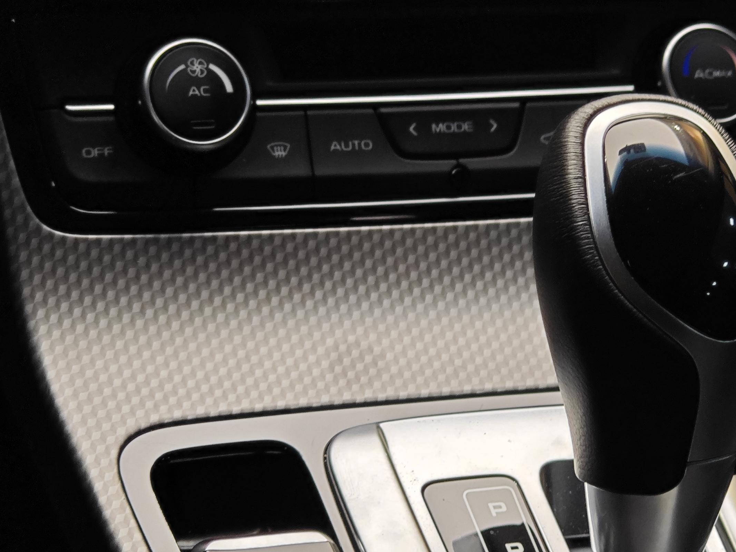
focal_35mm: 144
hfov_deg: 13.7
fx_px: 3062
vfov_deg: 10.3
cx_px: 511
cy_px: 370
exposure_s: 1/50
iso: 160
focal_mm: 9.87
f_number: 1.8
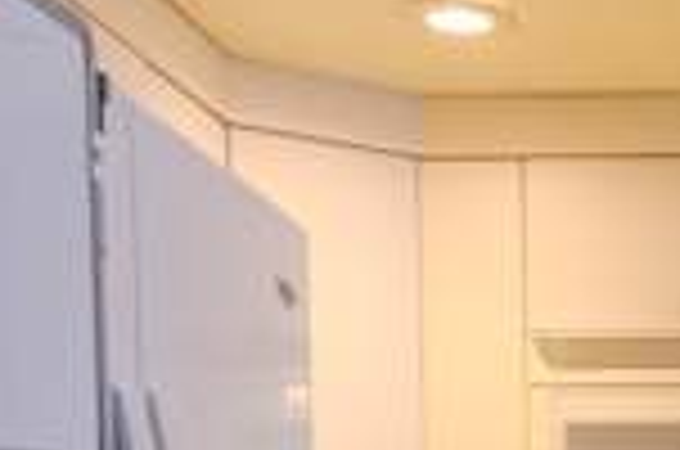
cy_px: 668
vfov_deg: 14.7
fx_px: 1621
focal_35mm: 86
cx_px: 712
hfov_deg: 22.6
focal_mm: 18
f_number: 8
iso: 100
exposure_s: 1/6
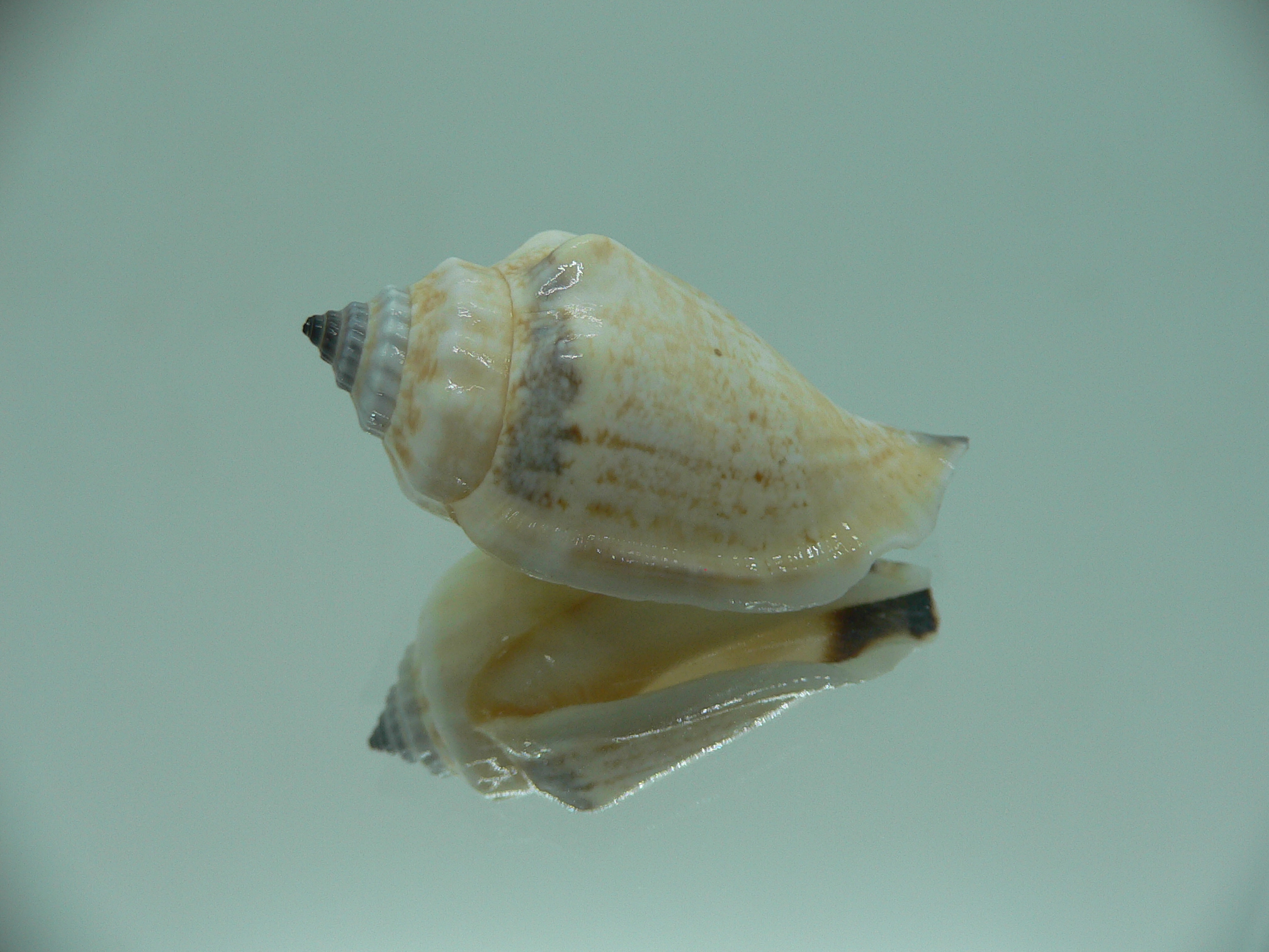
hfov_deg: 52.6
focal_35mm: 35
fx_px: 1283
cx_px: 634
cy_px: 476
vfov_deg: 40.7
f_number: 2.8
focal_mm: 4.6
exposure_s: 1/80
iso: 80
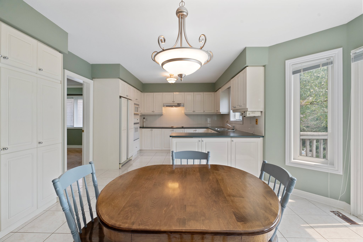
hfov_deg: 96.7
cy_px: 121
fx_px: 161
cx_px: 182
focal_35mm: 16
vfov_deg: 73.7
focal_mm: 16
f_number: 9
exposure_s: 1/30
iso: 1600
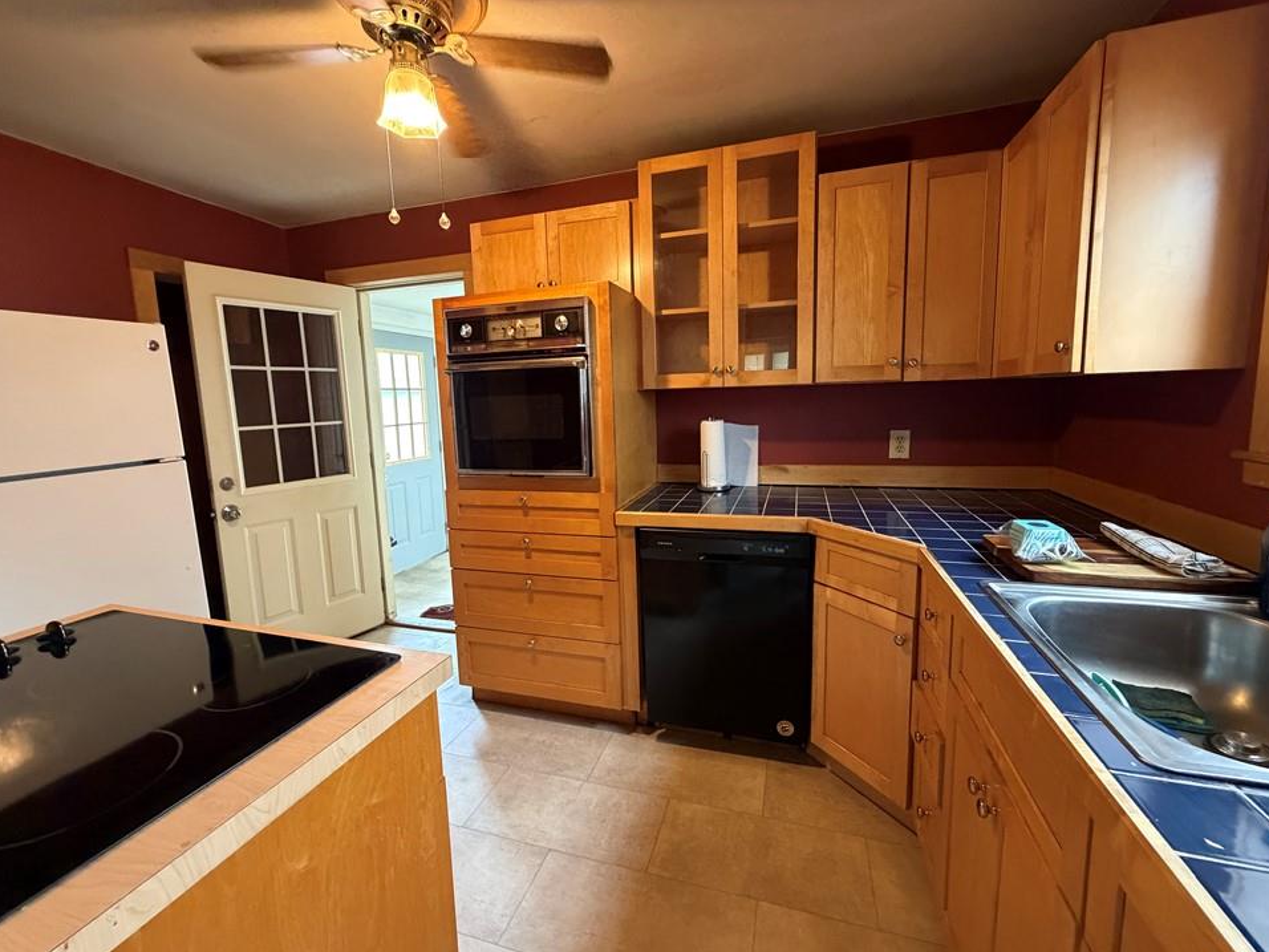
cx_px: 629
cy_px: 466
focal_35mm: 15
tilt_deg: -6.6
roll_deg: +1.9
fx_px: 550
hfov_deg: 98.2
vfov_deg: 81.7
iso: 640
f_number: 2.2
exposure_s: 1/60
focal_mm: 2.22
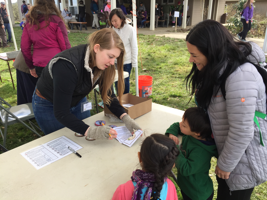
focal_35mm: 29
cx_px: 134
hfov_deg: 61.7
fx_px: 224
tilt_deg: -19.8
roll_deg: -2.0
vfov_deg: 48.2
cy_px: 100
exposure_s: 1/471
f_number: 2.2
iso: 32
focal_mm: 4.15
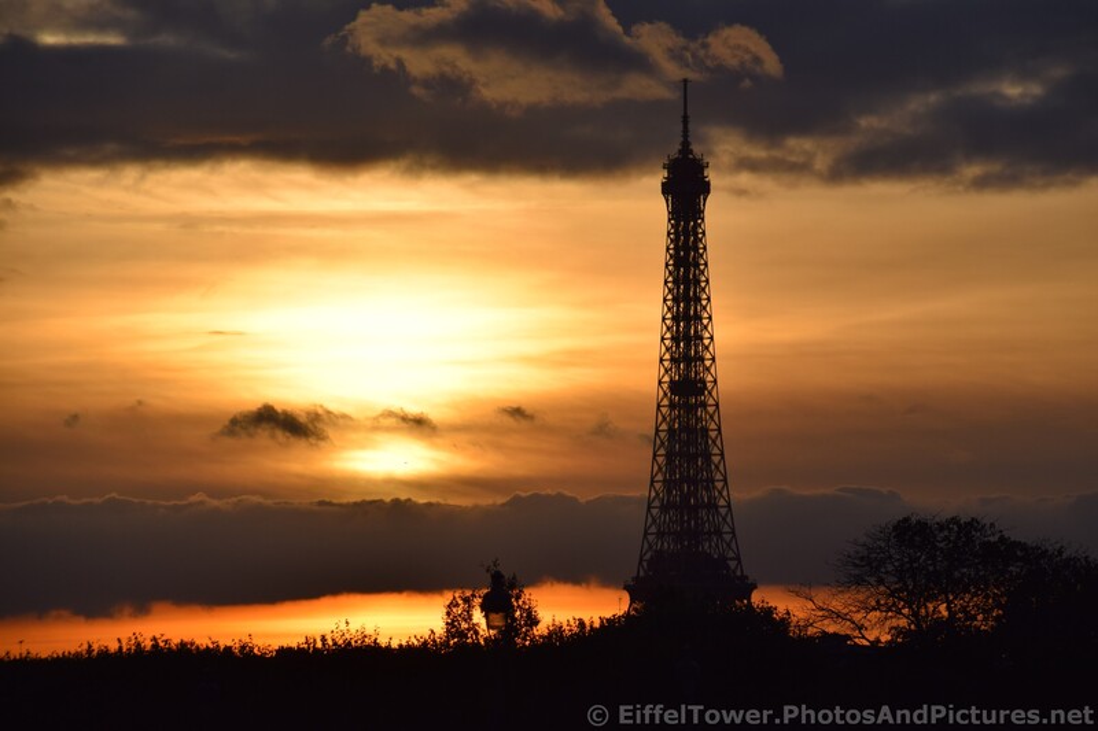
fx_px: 7089
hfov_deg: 8.9
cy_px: 366
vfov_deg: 5.9
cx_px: 549
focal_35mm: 232
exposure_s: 1/1250
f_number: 9
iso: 200
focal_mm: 155
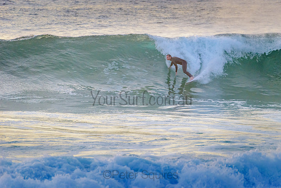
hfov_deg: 3.4
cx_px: 172
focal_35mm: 613
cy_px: 73
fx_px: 4784
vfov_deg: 2.2
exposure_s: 1/800
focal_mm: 500
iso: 900
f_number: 5.6
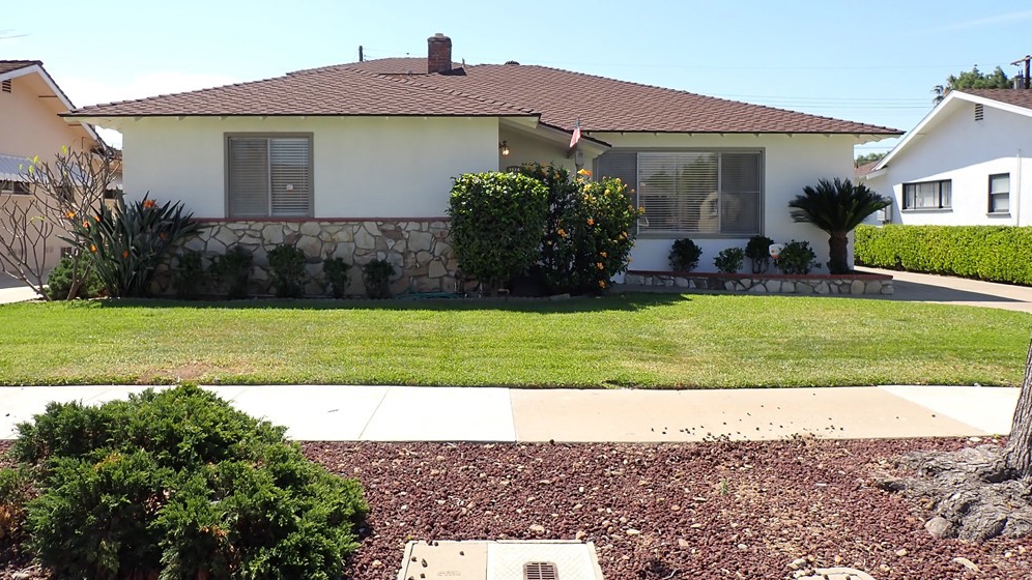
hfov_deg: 67.9
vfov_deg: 41.3
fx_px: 766
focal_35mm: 28
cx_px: 503
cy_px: 233
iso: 100
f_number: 8
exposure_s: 1/160
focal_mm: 4.5
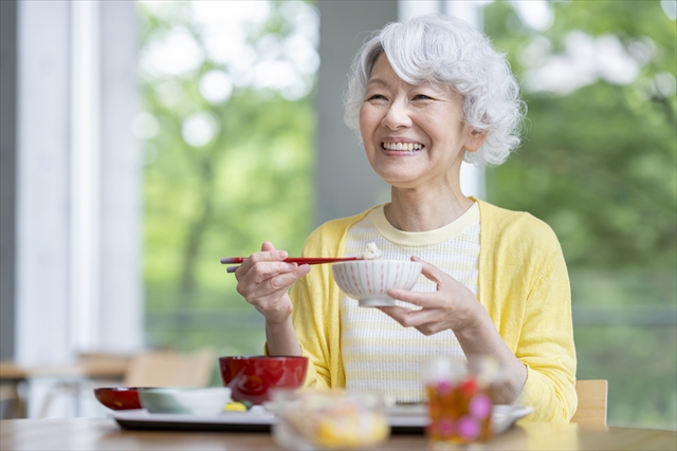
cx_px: 338
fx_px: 1599
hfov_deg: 23.9
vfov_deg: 16.1
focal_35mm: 85
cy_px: 226
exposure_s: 1/160
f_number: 2
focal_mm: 85
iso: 400
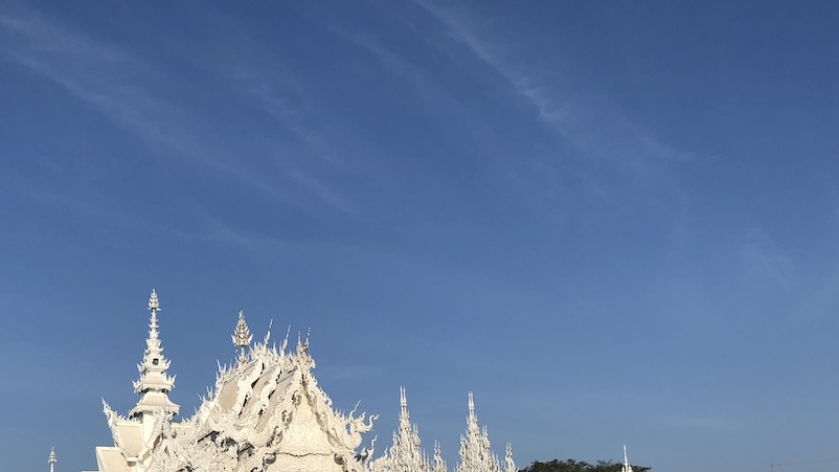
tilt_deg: +11.7
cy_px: 397
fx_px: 1023
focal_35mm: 46
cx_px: 393
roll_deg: +2.7
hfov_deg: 44.6
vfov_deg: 25.4
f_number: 1.8
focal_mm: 4
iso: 20
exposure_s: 1/3436
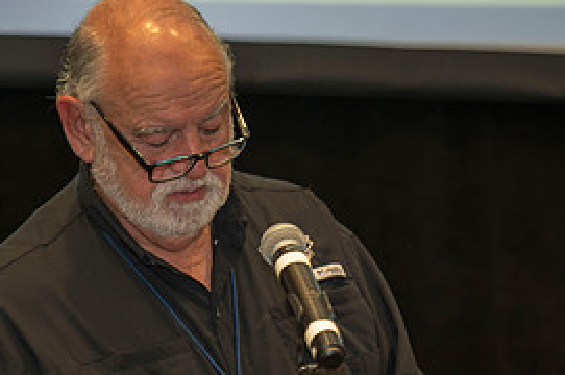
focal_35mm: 300
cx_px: 390
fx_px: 4703
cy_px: 379
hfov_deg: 6.9
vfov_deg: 4.6
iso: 1250
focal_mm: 140
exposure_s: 1/125
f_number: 2.8
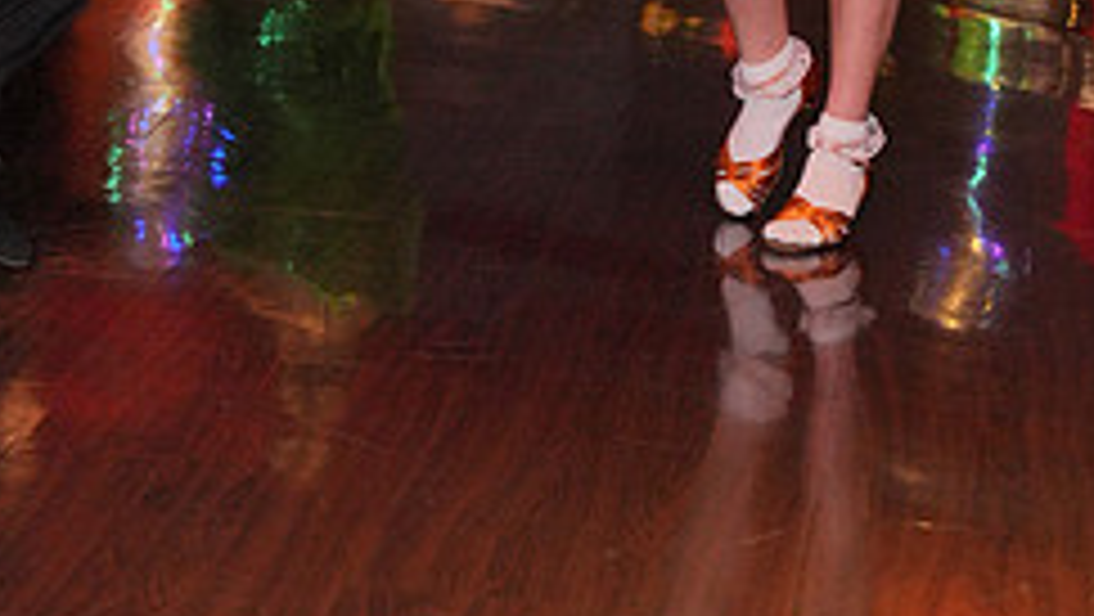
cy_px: -463
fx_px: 3628
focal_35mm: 125
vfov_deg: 9.3
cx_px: 475
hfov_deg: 17.1
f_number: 4
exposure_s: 1/200
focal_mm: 50
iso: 4000
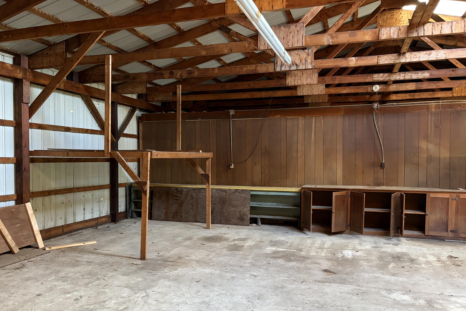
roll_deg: +0.0
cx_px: 236
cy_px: 169
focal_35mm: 28
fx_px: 362
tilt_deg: -1.0
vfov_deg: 46.4
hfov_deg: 65.5
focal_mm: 5.96
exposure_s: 1/34
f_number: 1.6
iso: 640
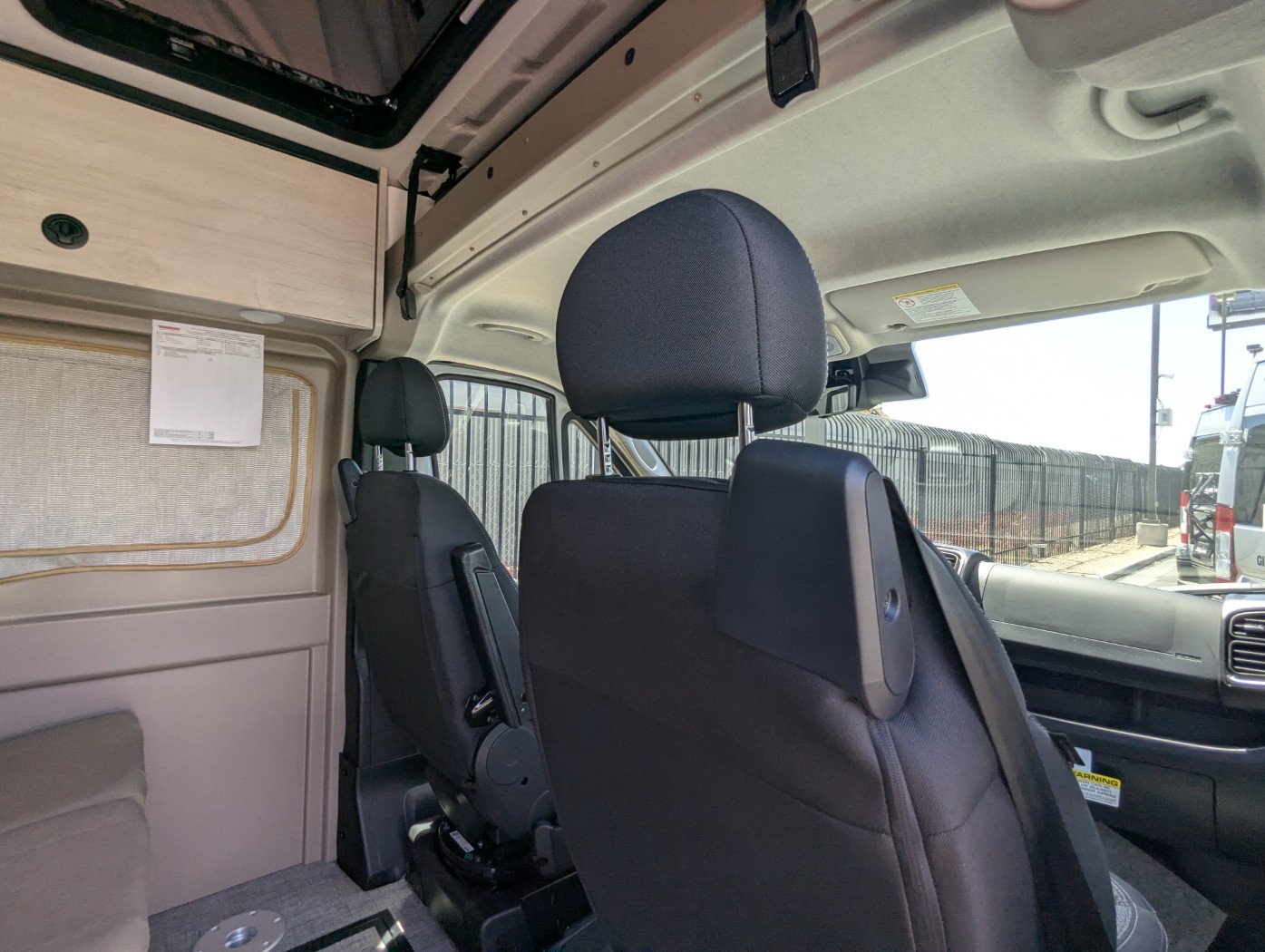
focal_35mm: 16
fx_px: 585
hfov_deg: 94.4
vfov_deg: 78.2
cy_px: 476
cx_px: 632
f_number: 2.2
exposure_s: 1/260
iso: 48
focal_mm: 2.35
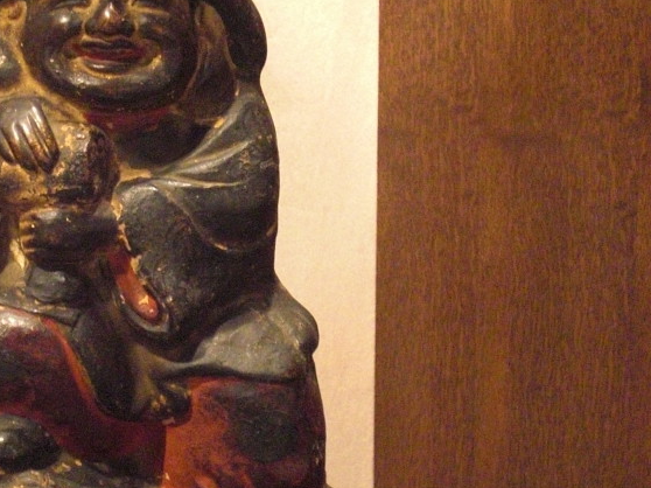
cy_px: 269
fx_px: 1899
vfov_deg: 14.6
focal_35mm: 101
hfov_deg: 19.2
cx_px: 110
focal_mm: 9.8
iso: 800
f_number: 3.6
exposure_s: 1/20
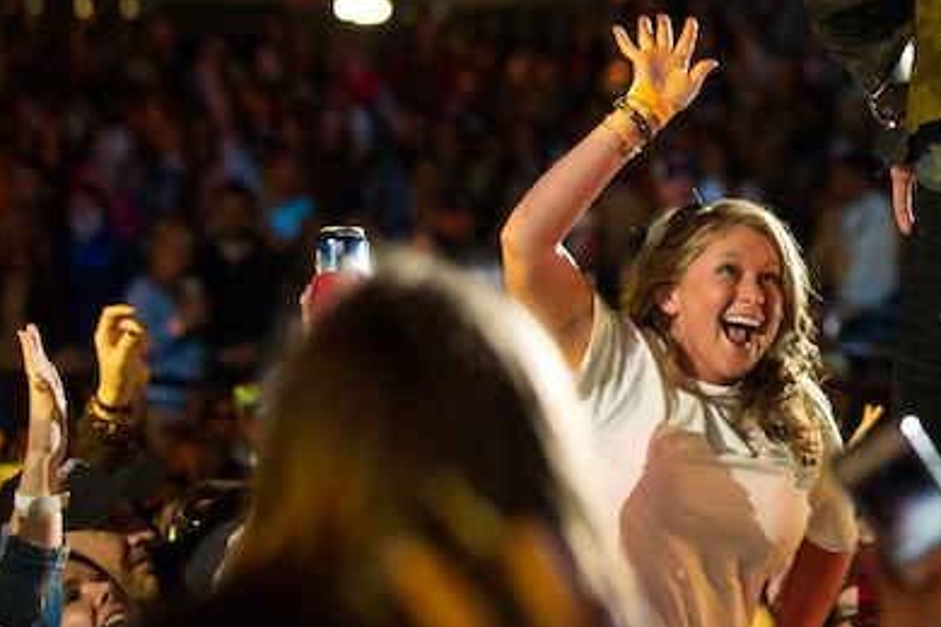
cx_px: 929
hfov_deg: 11.0
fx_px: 4835
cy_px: 53
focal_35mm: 185
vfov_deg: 7.4
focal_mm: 86
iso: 6400
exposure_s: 1/1250
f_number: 2.8
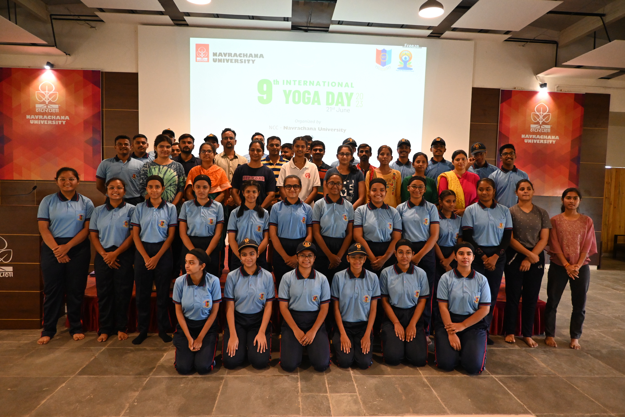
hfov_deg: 73.7
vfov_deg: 53.1
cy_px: 208
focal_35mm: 24
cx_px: 312
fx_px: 417
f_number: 3.5
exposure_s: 1/60
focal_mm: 16
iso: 3200
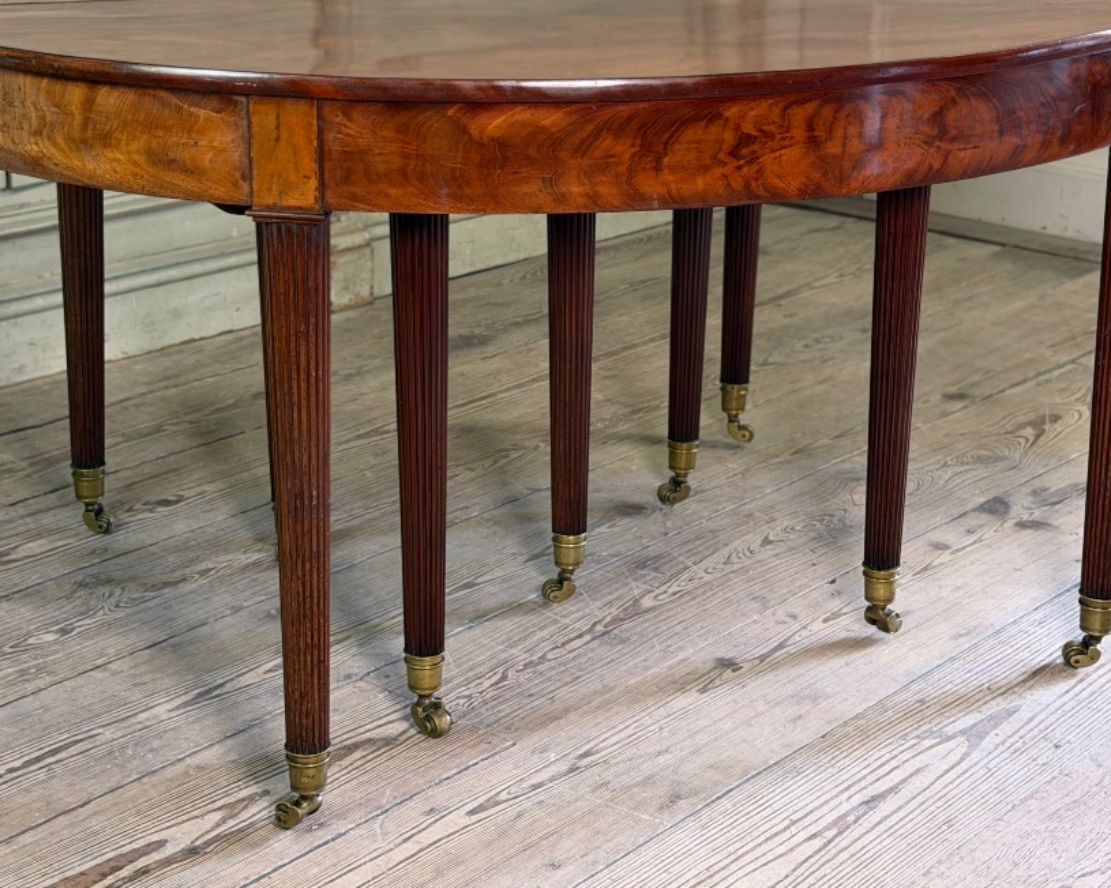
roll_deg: -1.2
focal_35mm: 69
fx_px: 2269
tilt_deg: -15.1
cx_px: 541
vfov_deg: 22.1
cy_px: 302
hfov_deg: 27.5
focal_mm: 6.76
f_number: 1.78
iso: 200
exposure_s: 1/50
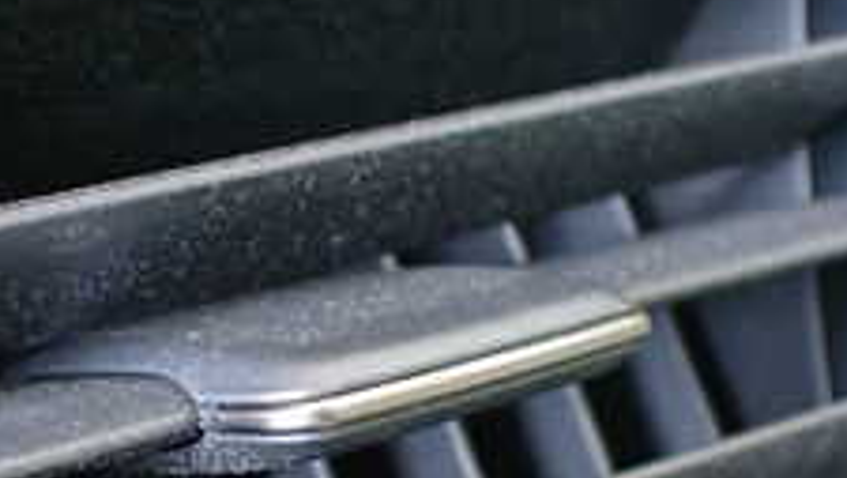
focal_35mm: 87
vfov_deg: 13.8
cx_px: 184
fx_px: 1956
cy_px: 425
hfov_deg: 24.1
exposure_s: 1/40
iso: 800
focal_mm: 5.4
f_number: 2.3
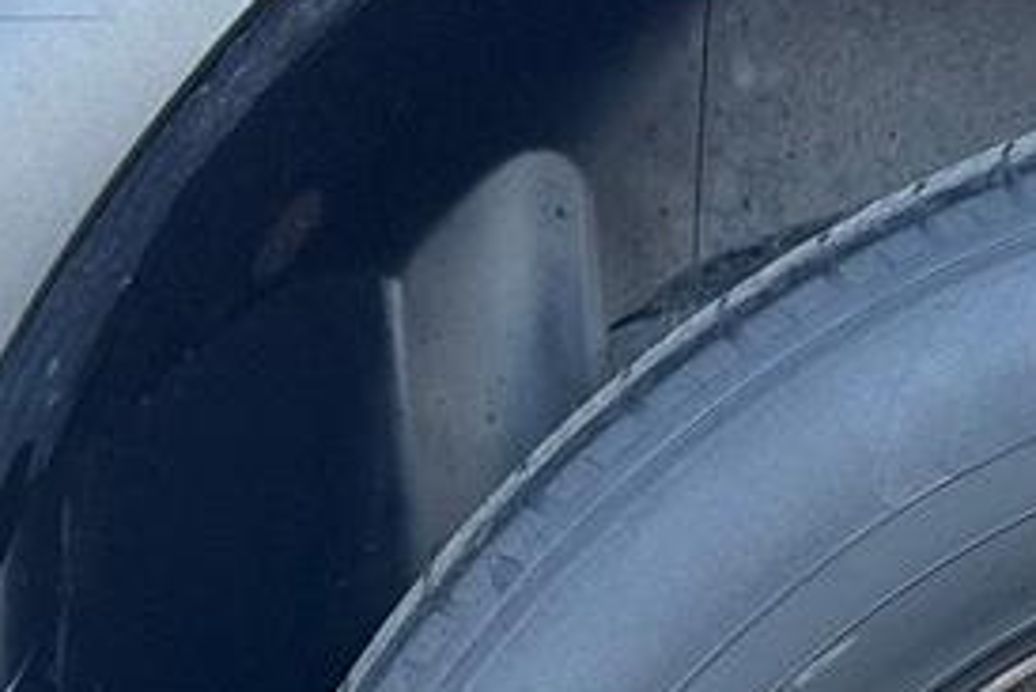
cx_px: 1565
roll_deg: +1.7
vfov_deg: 5.7
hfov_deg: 8.6
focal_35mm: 233
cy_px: 1463
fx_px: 6708
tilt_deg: -7.5
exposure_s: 1/204
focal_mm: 6.76
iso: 125
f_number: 1.78
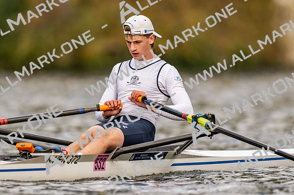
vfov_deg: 1.5
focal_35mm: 900
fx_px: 7347
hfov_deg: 2.3
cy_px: 98
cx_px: 147
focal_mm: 600
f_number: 4
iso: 640
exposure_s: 1/2500
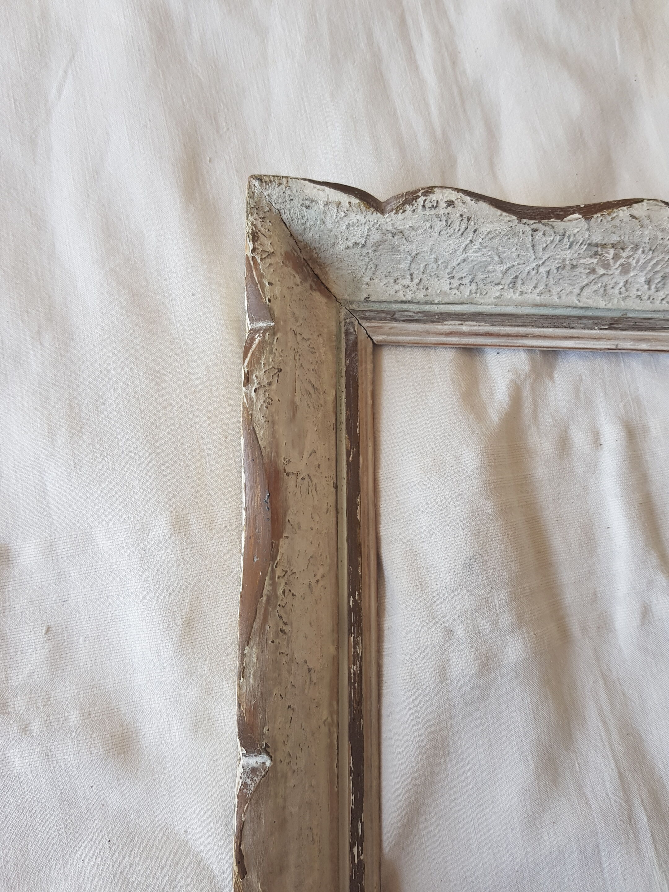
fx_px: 670
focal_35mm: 26
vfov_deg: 67.3
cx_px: 334
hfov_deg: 53.1
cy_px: 446
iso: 50
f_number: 1.7
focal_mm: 4.2
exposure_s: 1/100
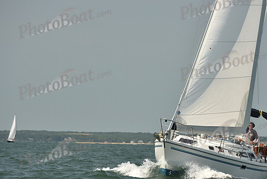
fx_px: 2130
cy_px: 108
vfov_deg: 4.8
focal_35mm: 287
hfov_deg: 7.2
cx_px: 146
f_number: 6.3
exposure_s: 1/1000
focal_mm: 200
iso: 320
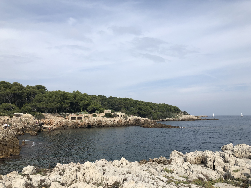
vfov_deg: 49.7
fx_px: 203
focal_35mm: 28
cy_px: 94
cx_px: 126
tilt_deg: +5.9
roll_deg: -0.6
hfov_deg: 63.4
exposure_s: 1/3436
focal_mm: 3.99
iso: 25
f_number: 1.8
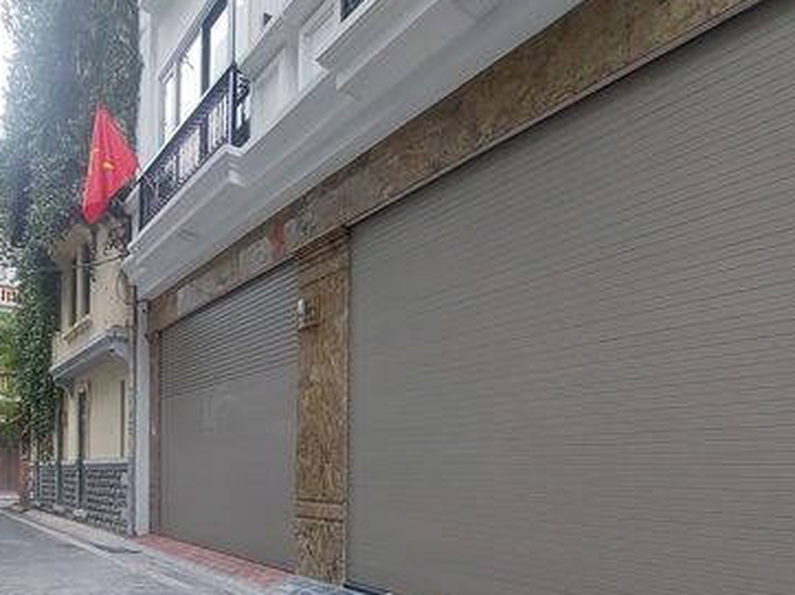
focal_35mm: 23
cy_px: 470
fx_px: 528
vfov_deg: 55.0
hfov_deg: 73.5
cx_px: 336
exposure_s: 1/50
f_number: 2.2
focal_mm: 1.74
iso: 200
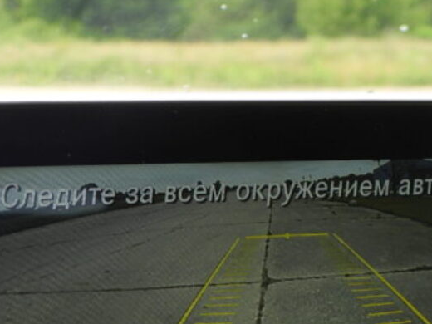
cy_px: 496
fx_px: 1922
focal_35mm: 154
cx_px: 312
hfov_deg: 12.8
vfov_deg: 9.4
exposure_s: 1/100
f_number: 3.2
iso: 100
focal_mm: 9
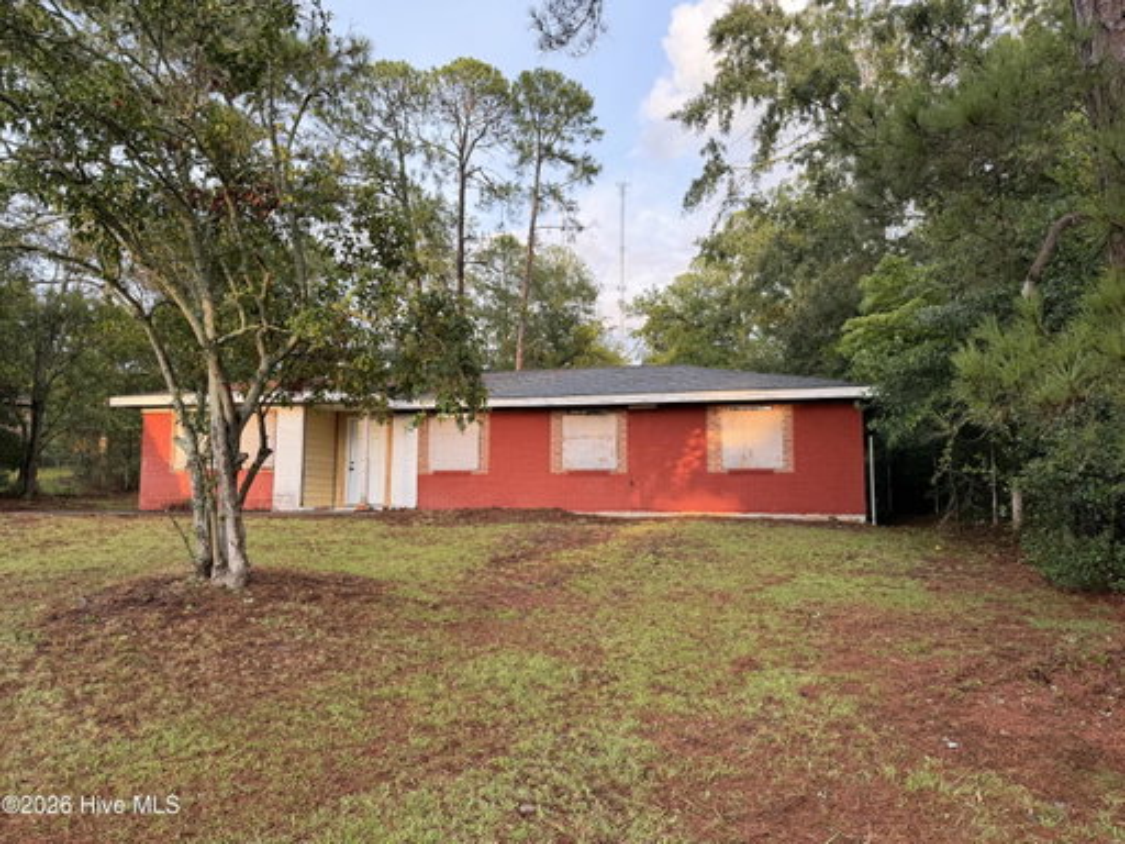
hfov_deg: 71.6
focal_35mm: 24
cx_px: 562
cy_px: 422
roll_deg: -0.3
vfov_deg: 56.8
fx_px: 780
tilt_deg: +5.9
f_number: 1.78
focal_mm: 6.76
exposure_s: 1/194
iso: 80
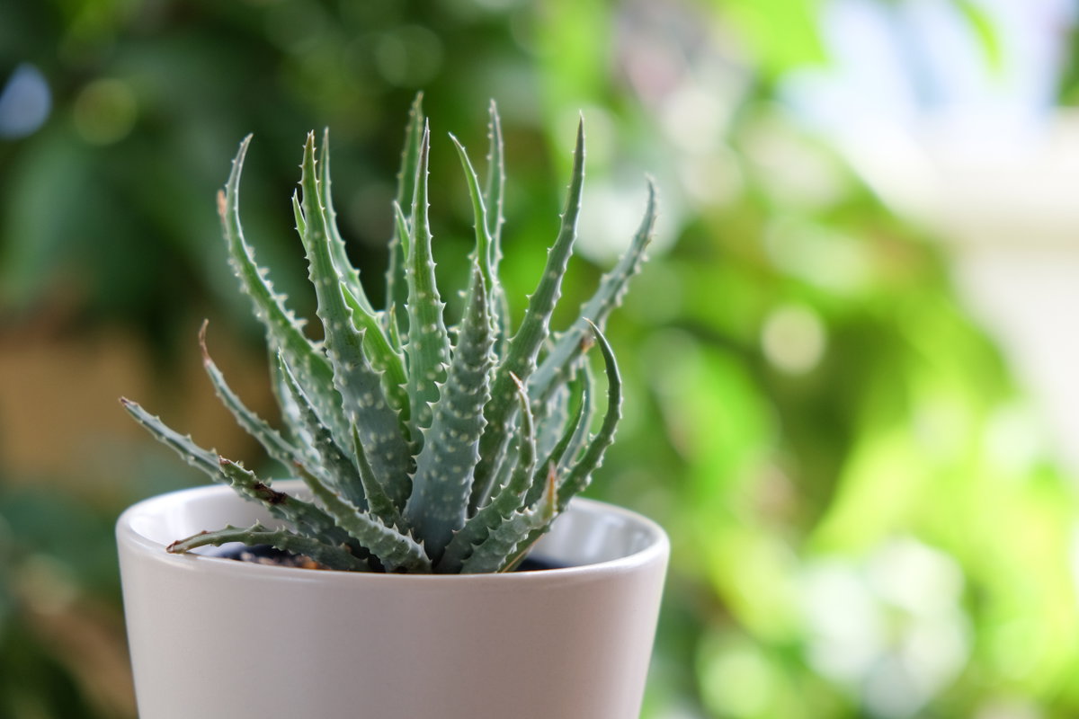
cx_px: 540
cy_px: 360
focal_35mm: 83
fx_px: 2487
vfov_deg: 16.5
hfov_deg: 24.5
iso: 200
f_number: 4
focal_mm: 55
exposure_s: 1/90
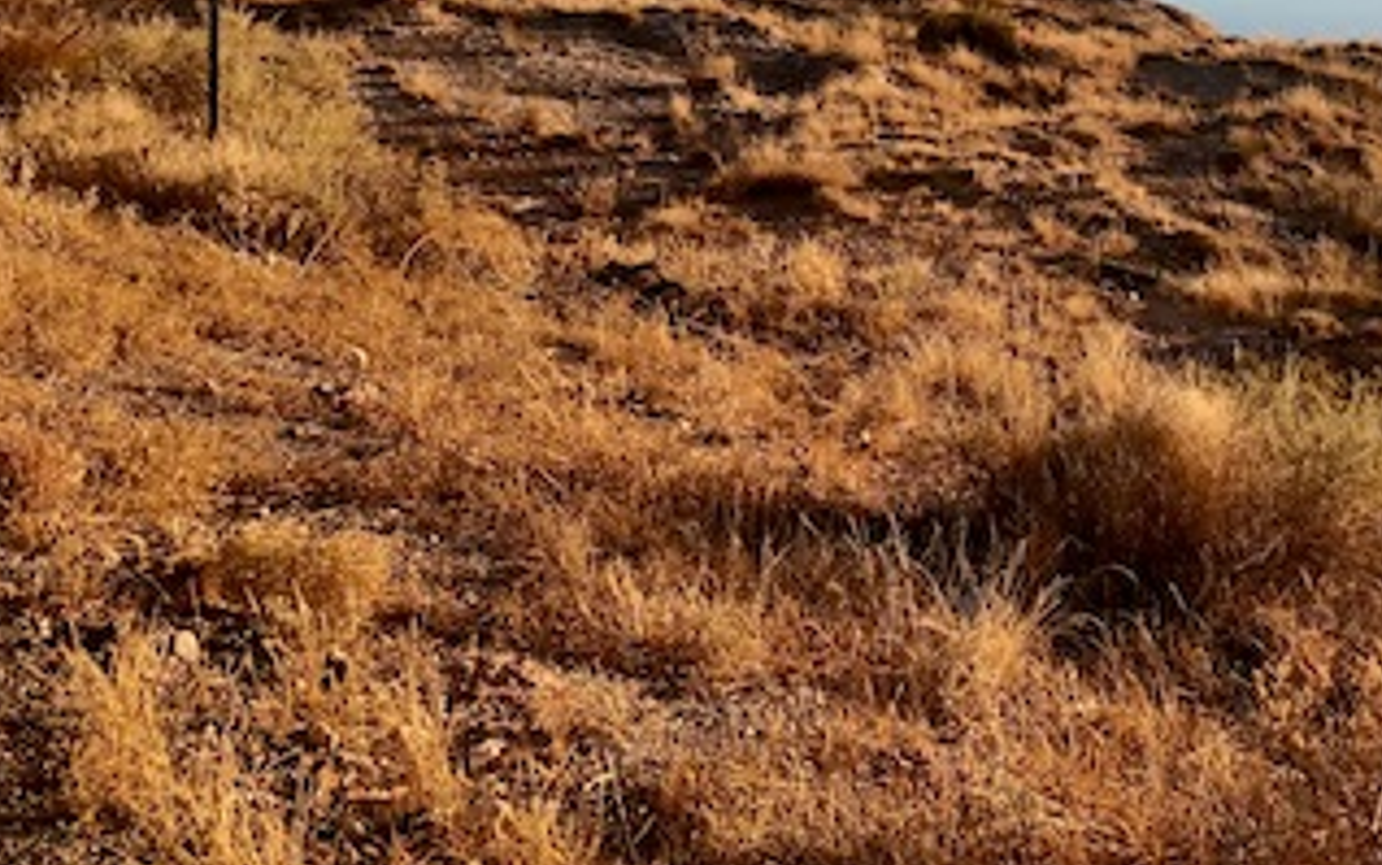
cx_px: 1165
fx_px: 2110
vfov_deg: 22.1
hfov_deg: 34.8
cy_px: -43
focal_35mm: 56
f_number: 1.8
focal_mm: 4
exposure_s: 1/716
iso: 20
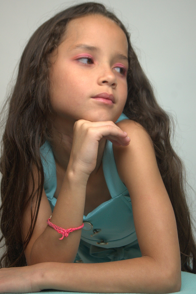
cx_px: 98
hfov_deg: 16.6
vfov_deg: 24.6
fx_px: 674
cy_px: 147
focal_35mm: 82
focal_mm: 55
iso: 320
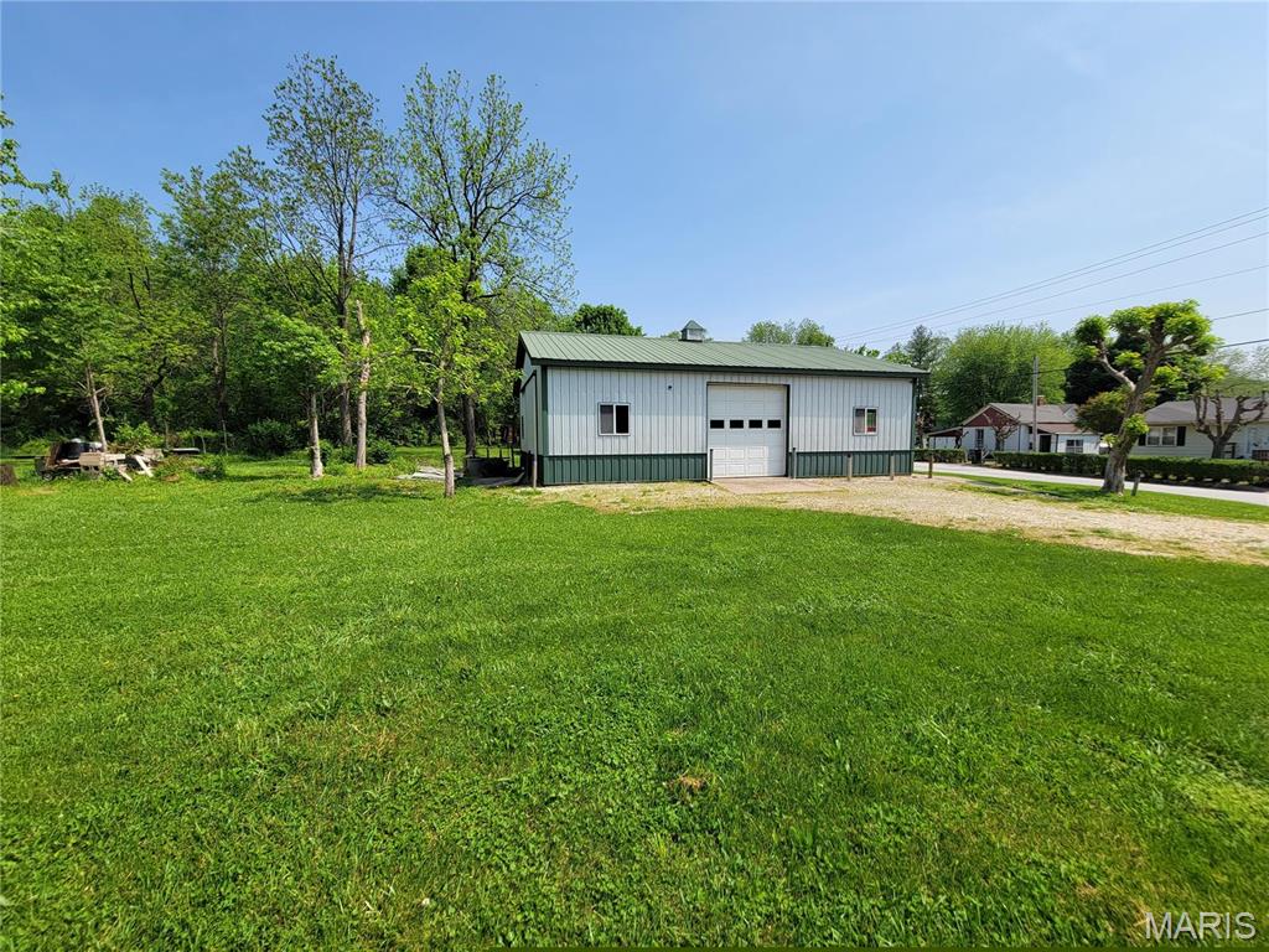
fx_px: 477
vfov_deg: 89.9
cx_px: 634
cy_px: 476
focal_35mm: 13
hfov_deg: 106.2
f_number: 2.2
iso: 50
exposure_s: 1/1874
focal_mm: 2.2
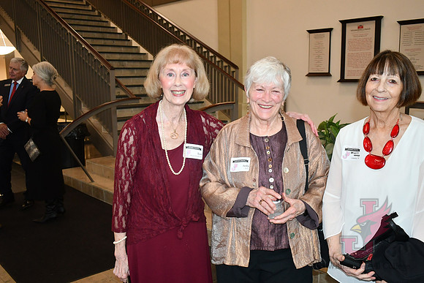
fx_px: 424
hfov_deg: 53.1
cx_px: 212
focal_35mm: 36
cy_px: 142
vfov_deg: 36.9
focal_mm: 18
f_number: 3.5
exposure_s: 1/60
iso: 1000
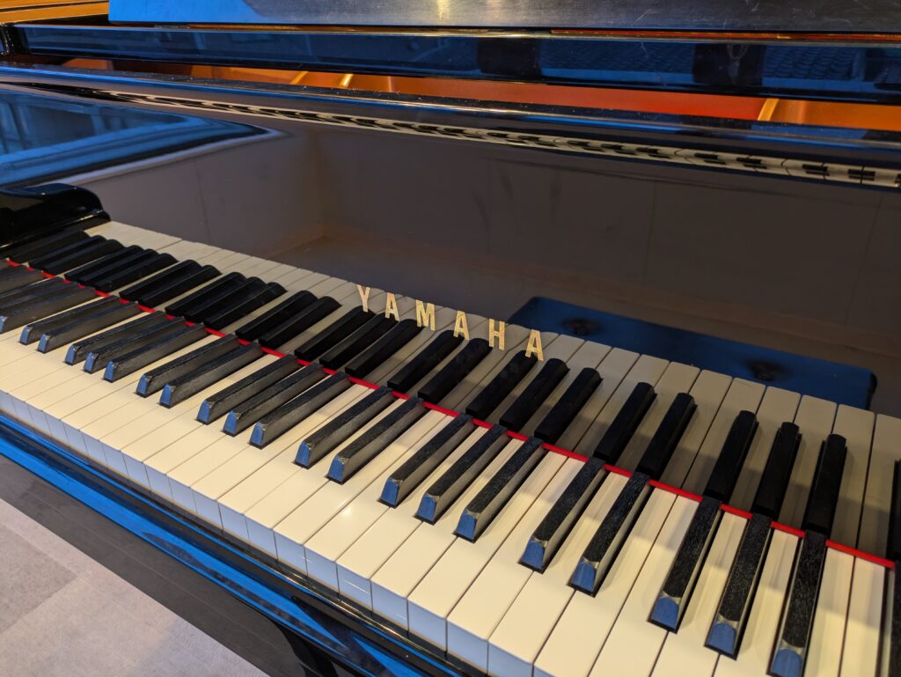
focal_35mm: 25
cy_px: 338
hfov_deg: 69.4
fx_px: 651
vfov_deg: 54.9
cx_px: 450
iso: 71
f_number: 1.89
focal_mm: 5.43
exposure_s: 1/24
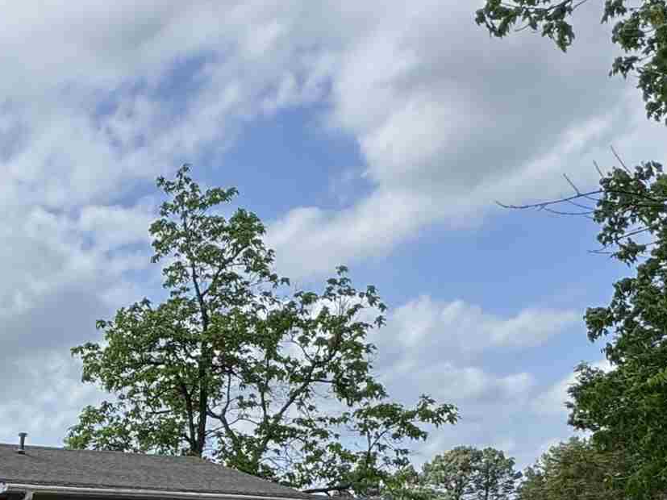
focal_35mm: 52
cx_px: -188
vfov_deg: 25.0
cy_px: 618
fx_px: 1002
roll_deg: -0.2
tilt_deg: -3.1
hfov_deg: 29.9
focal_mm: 2.22
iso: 50
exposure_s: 1/1006
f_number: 2.2
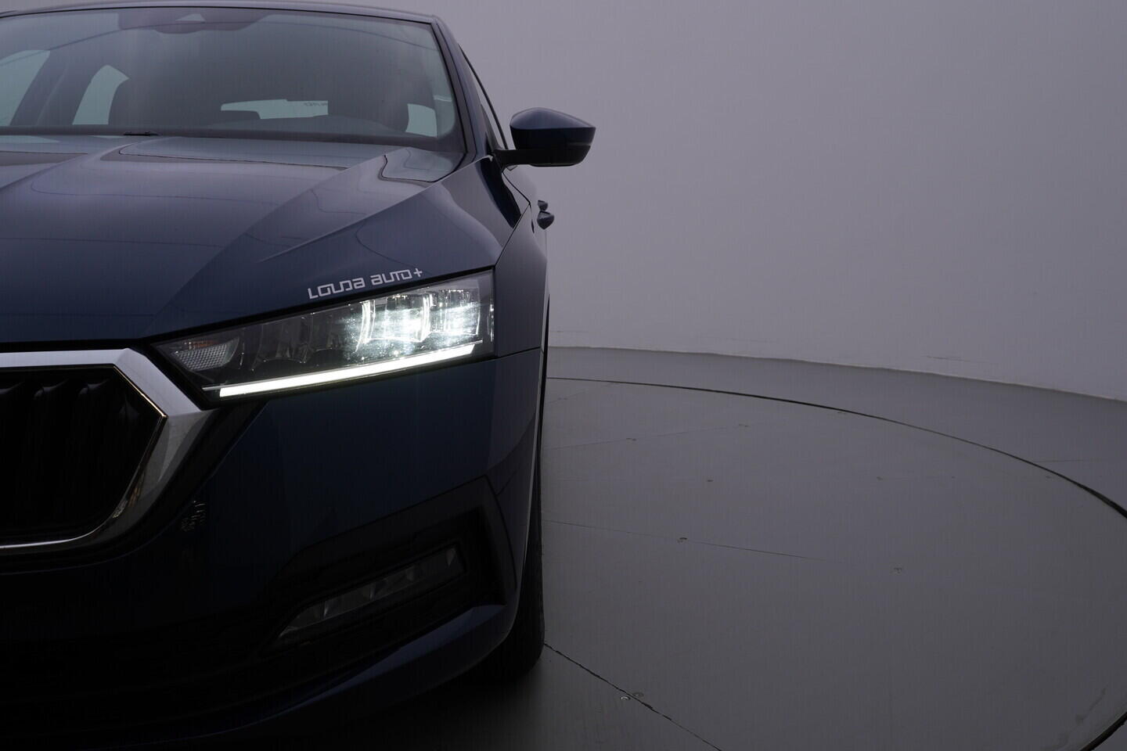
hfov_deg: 53.1
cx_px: 564
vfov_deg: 36.9
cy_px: 376
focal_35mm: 36
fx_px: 1127
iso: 125
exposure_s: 1/160
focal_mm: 24
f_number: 5.6
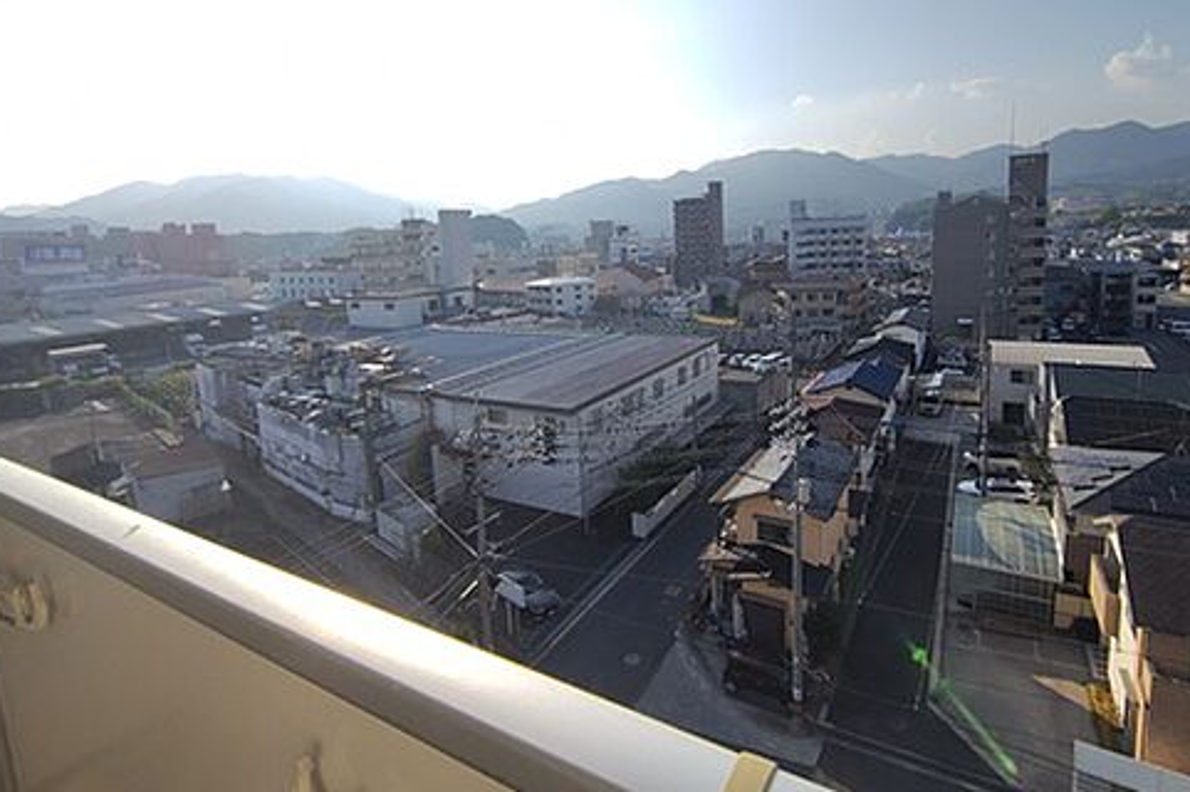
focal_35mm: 18
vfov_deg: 66.7
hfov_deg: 89.9
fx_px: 595
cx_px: 638
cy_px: 317
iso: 100
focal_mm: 2.16
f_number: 2.2
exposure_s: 1/1648
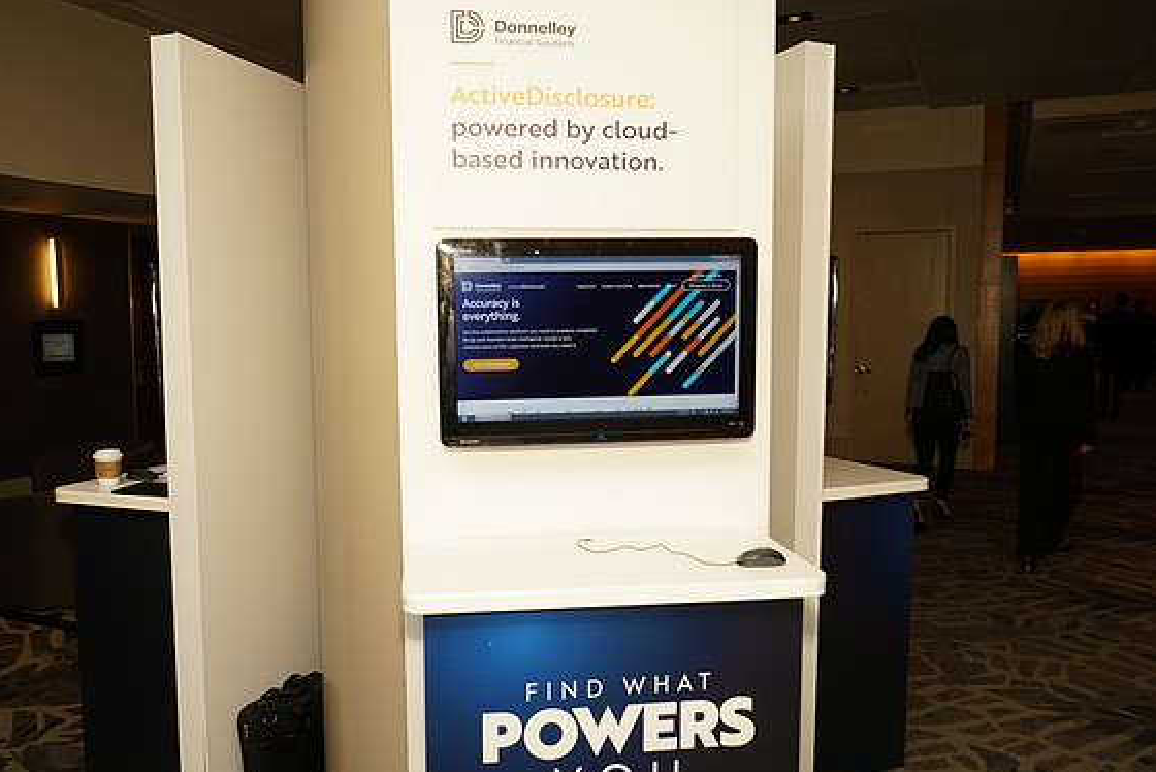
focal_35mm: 29
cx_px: 561
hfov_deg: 63.6
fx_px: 932
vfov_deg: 45.0
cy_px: 393
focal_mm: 28
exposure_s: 1/125
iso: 640
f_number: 6.3
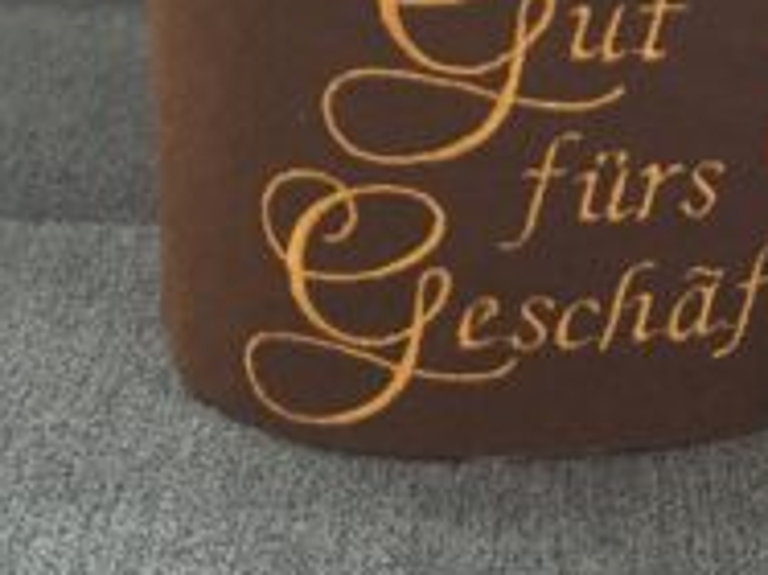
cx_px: 867
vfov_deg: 15.5
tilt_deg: -21.3
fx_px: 2062
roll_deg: -3.7
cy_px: -33
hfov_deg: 20.1
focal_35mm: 93
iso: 320
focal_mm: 4.15
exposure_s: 1/17
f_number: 2.2
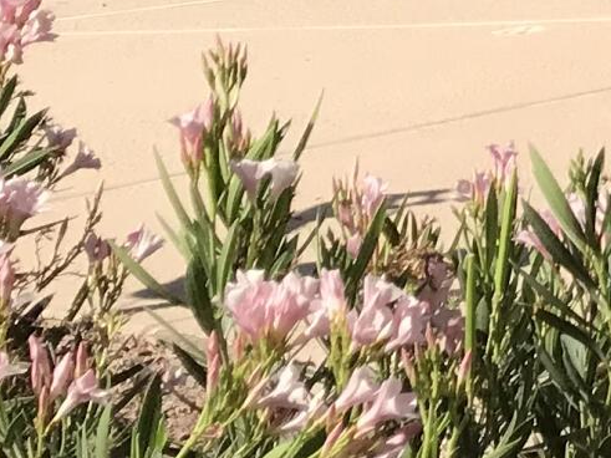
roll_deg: +0.7
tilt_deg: -3.8
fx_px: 3018
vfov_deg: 8.3
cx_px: 1562
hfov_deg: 9.9
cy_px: -432
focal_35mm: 171
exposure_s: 1/2740
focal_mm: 3.99
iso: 20
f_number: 1.8
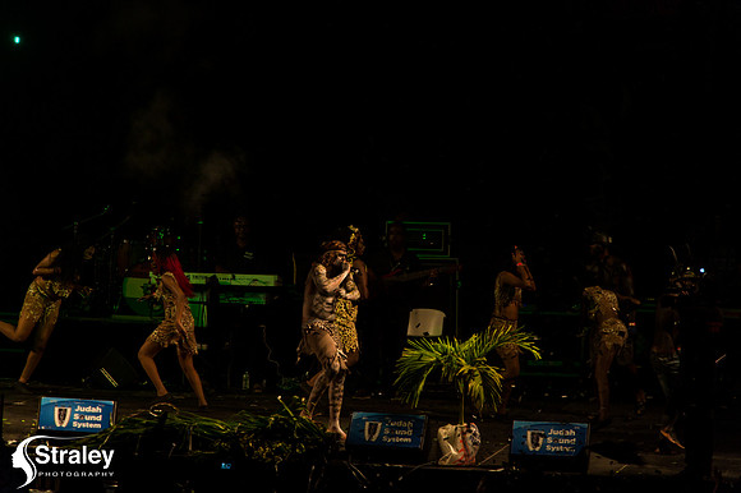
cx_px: 370
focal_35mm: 280
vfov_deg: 4.9
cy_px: 246
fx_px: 5760
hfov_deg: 7.4
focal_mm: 280
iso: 3200
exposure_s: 1/200
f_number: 5.6
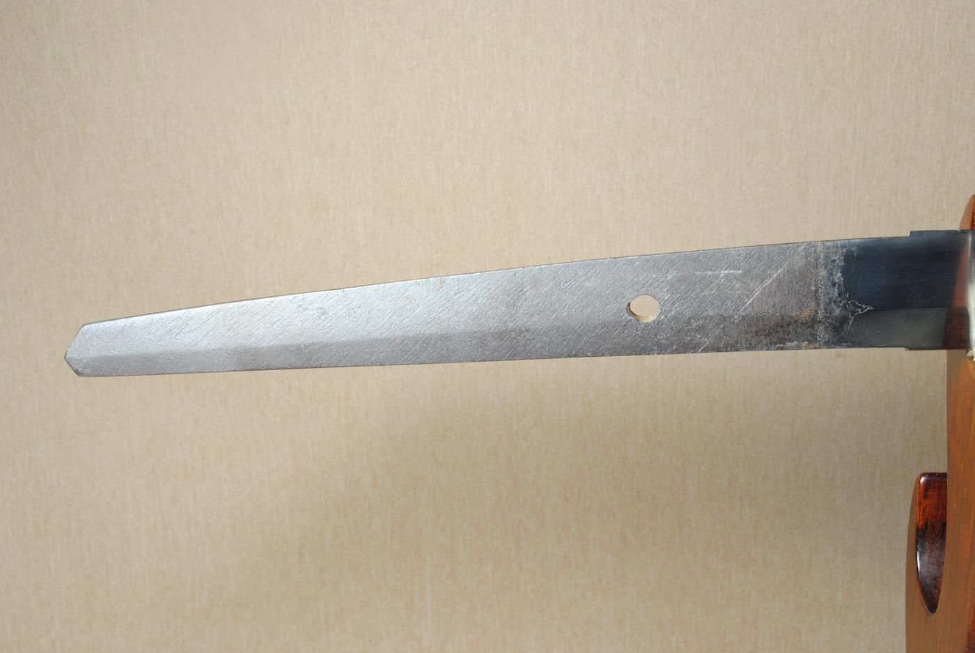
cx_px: 488
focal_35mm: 60
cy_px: 326
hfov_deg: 33.4
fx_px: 1627
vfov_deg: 22.7
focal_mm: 40
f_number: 11
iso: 400
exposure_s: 1/2
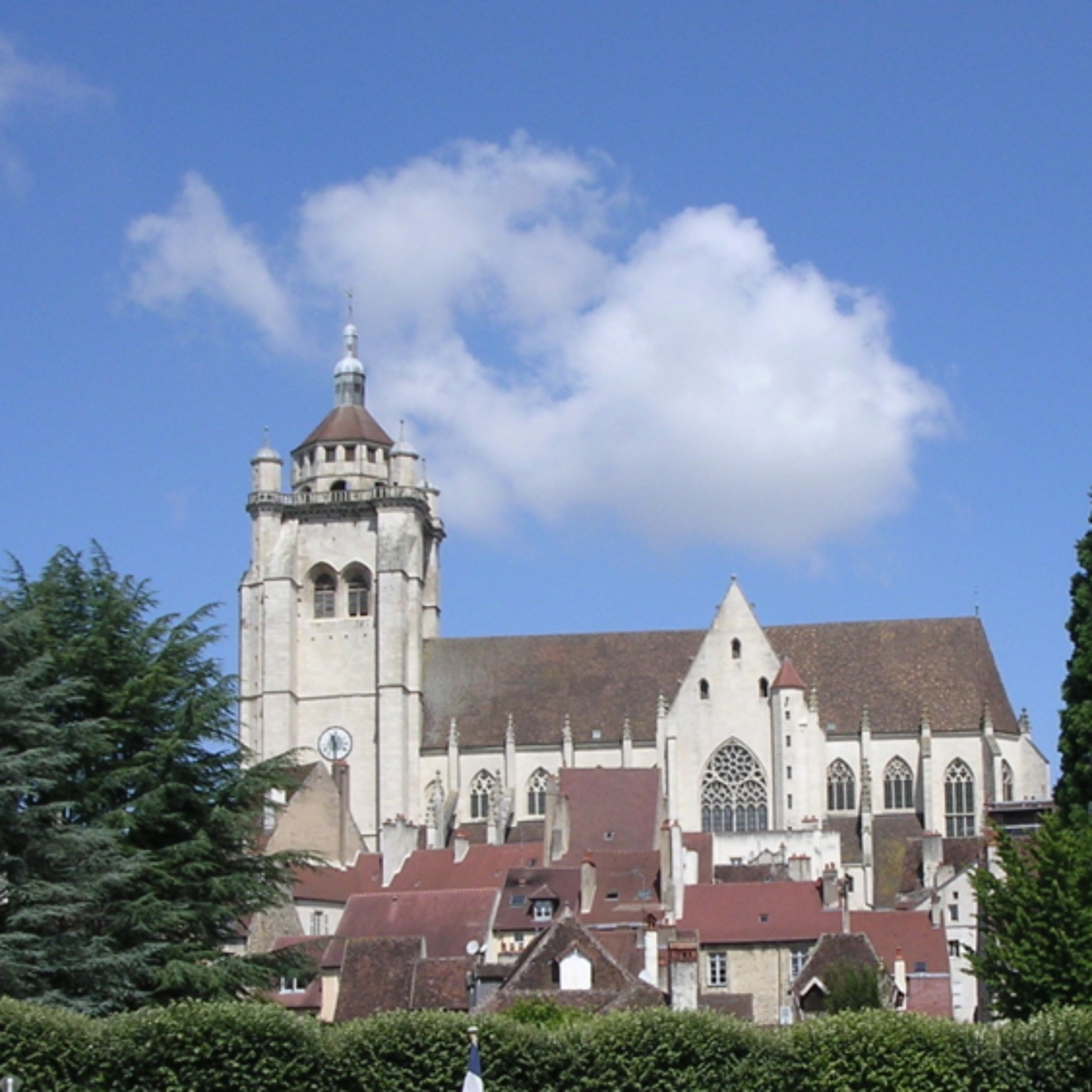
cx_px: 726
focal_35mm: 69
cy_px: 693
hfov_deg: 24.9
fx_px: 2463
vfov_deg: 24.9
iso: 100
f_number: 5.9
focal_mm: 6.6
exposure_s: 1/392
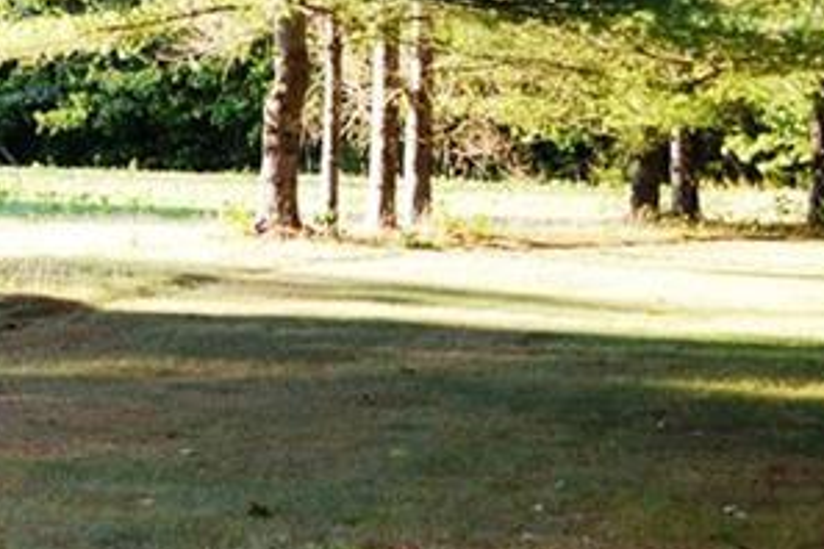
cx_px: -289
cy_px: 50
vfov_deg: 14.5
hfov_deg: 19.9
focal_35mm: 93
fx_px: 2129
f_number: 4
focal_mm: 18
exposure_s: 1/125
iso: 180
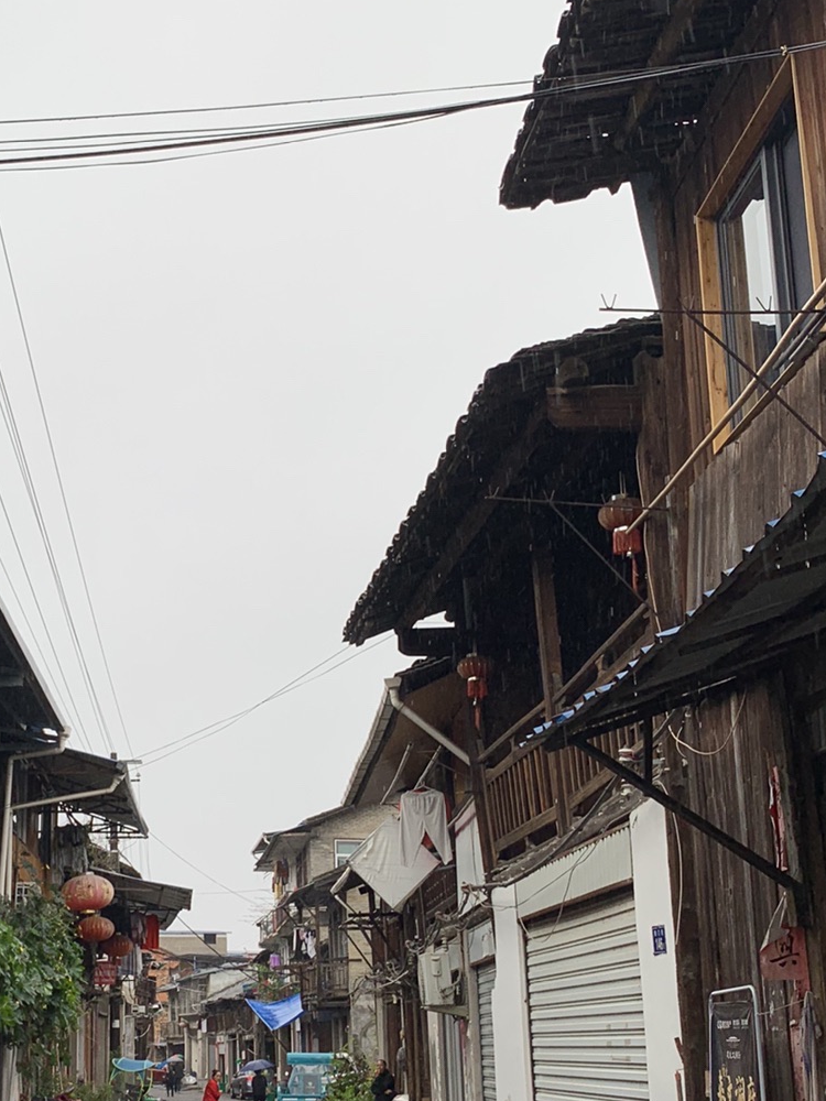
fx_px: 1654
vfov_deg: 36.6
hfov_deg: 27.5
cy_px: 684
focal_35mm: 52
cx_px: 180
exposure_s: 1/204
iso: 25
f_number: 1.8
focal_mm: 4.25
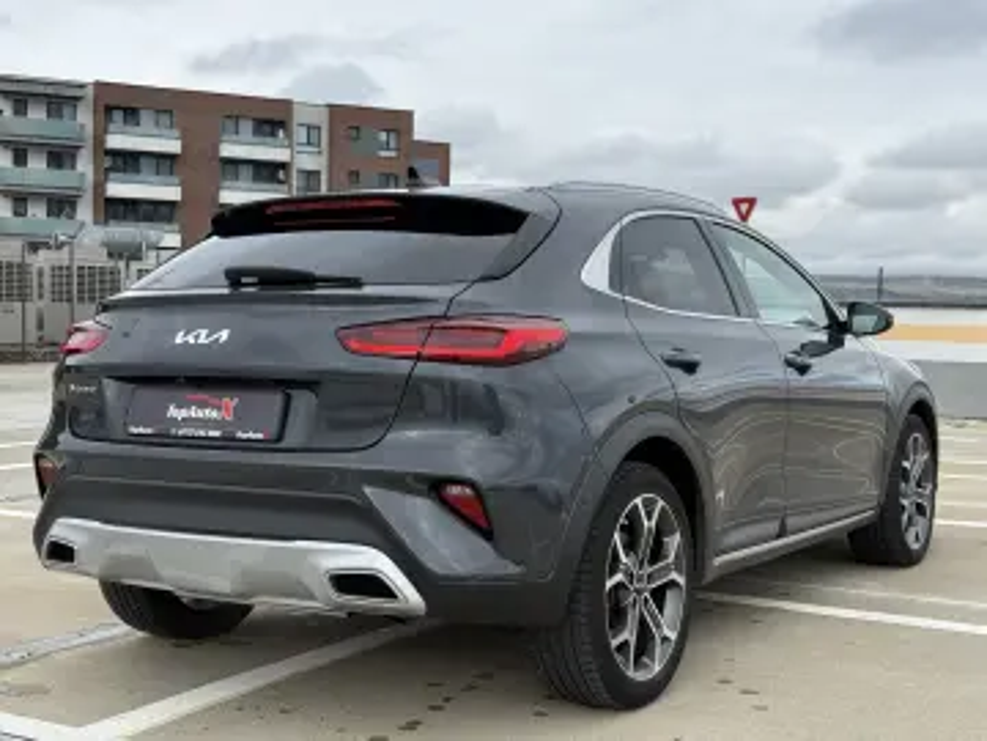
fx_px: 1369
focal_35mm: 48
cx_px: 494
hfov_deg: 39.7
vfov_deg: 30.3
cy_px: 370
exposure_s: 1/2494
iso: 64
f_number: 1.78
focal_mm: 6.76
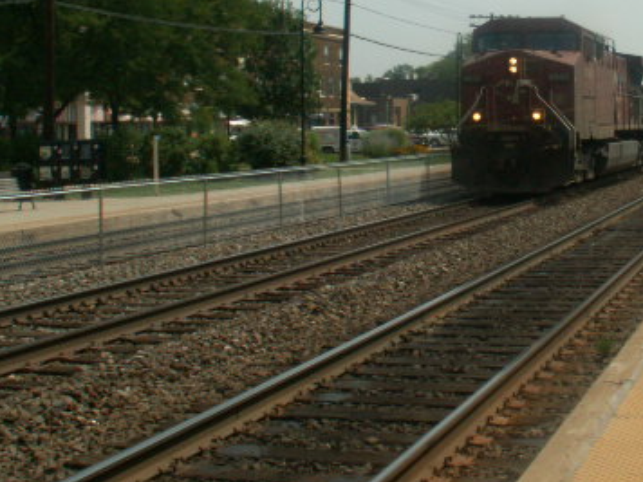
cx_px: 531
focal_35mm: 63
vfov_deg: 23.0
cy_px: 101
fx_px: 1170
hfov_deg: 29.9
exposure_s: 1/250
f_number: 8
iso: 50
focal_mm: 5.86
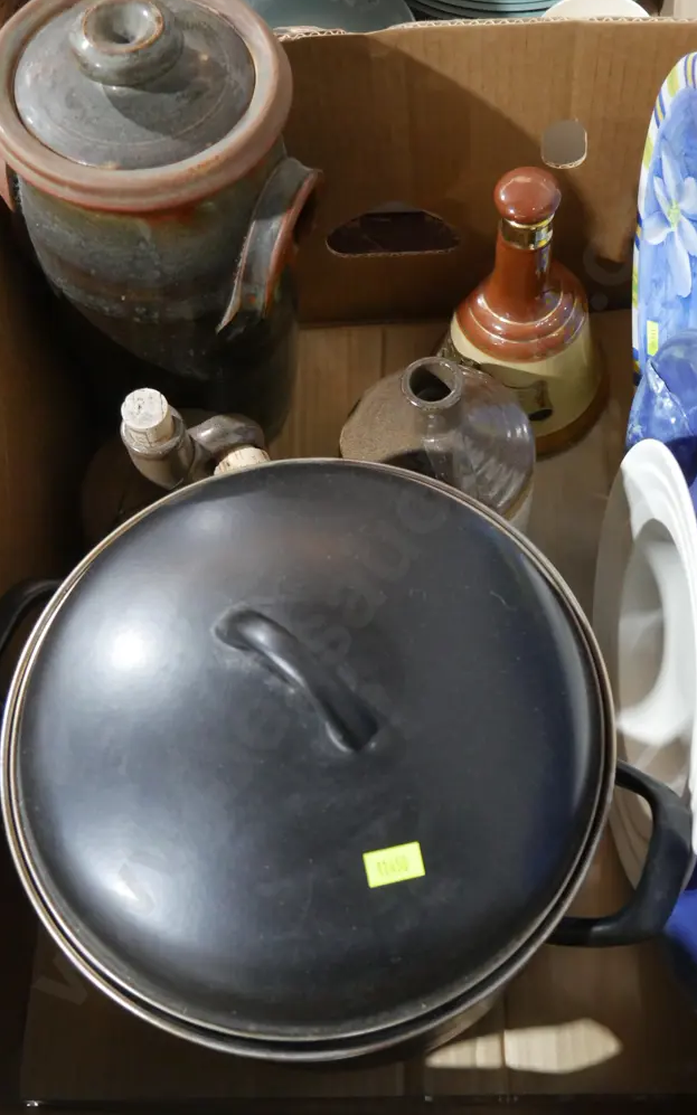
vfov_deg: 52.7
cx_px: 394
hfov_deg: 34.4
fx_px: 1125
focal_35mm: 37
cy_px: 545
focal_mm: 17
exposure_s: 1/60
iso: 3200
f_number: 4
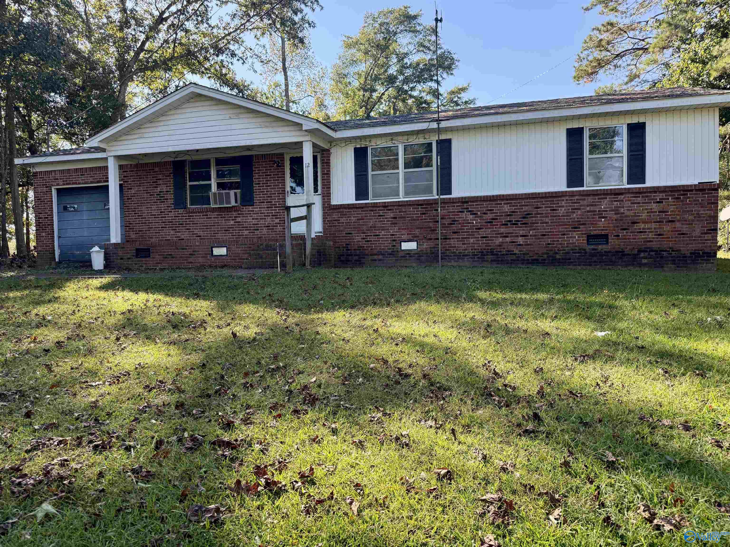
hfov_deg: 71.6
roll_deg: +1.0
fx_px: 506
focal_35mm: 24
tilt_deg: -1.6
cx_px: 365
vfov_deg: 56.8
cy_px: 274
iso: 100
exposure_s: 1/898
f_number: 1.78
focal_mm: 6.76
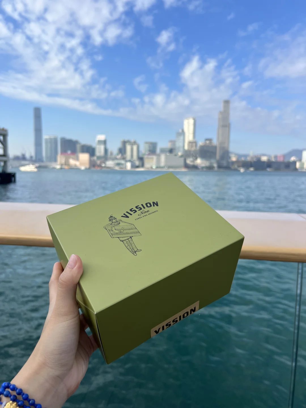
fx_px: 306
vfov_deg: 67.3
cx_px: 153
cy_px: 204
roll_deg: -1.6
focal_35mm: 26
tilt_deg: -5.9
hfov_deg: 53.1
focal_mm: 5.7
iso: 50
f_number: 1.5
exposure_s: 1/3257
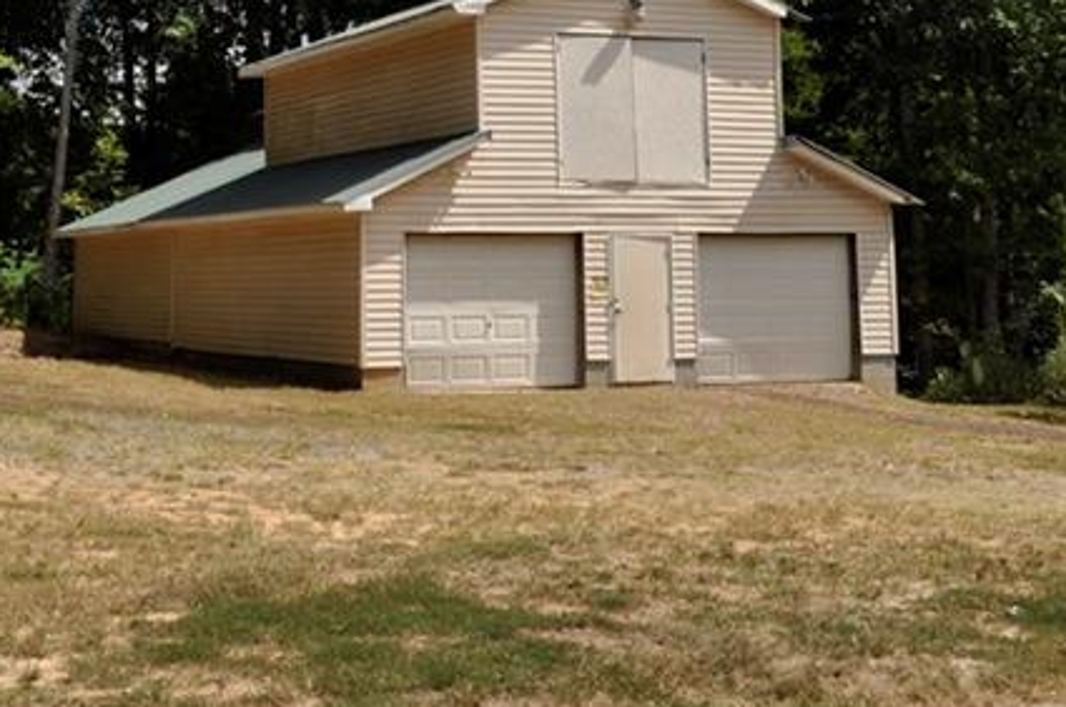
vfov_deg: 20.1
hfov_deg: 30.6
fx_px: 1922
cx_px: 311
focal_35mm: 65
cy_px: -39
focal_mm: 18
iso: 200
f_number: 9
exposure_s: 1/400
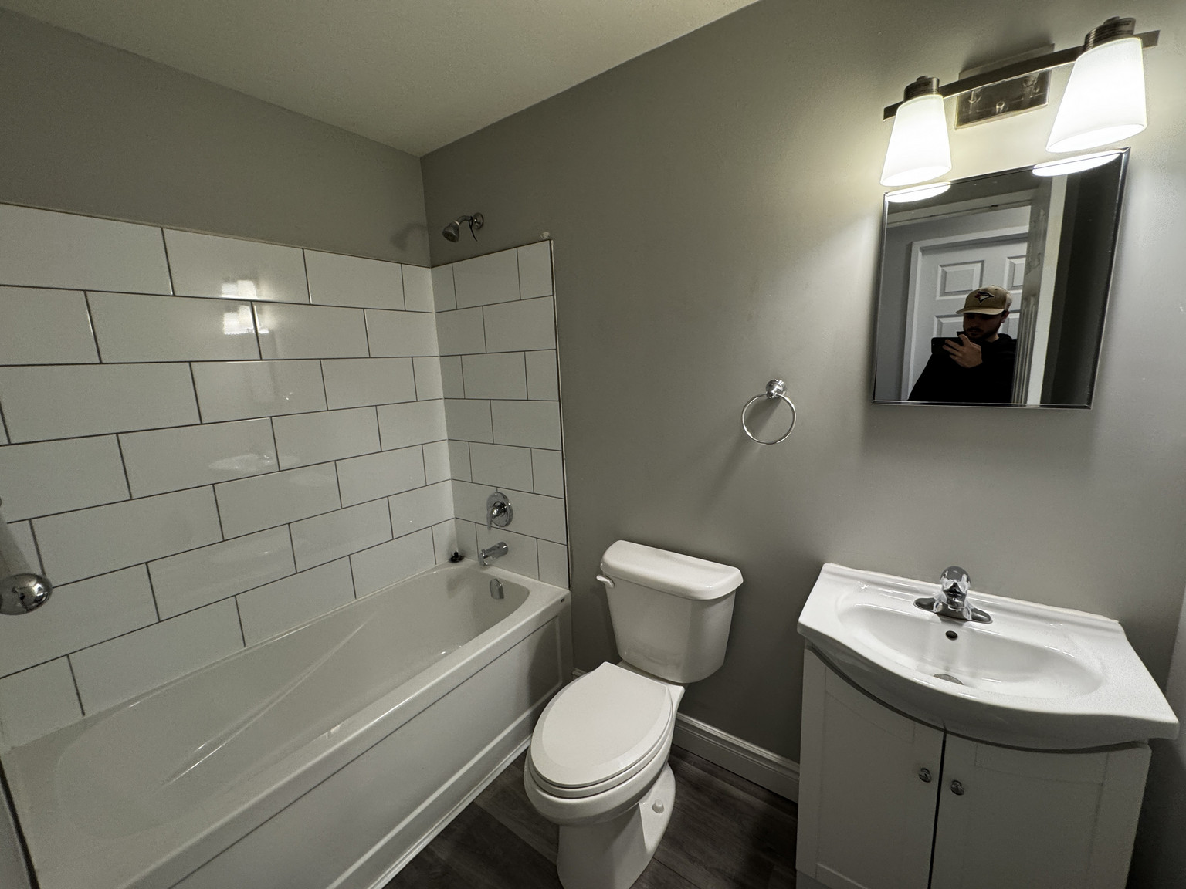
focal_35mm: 14
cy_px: 444
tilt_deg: -9.3
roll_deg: +2.5
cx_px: 593
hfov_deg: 102.1
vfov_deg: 85.7
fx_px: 480
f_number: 2.2
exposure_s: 1/60
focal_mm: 2.22
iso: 160
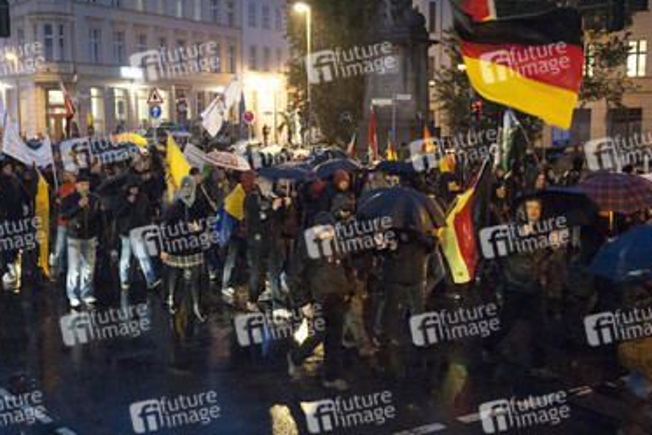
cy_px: 194
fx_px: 743
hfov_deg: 47.4
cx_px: 302
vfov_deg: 32.6
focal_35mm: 41
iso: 4000
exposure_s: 1/40
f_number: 2.8
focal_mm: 34
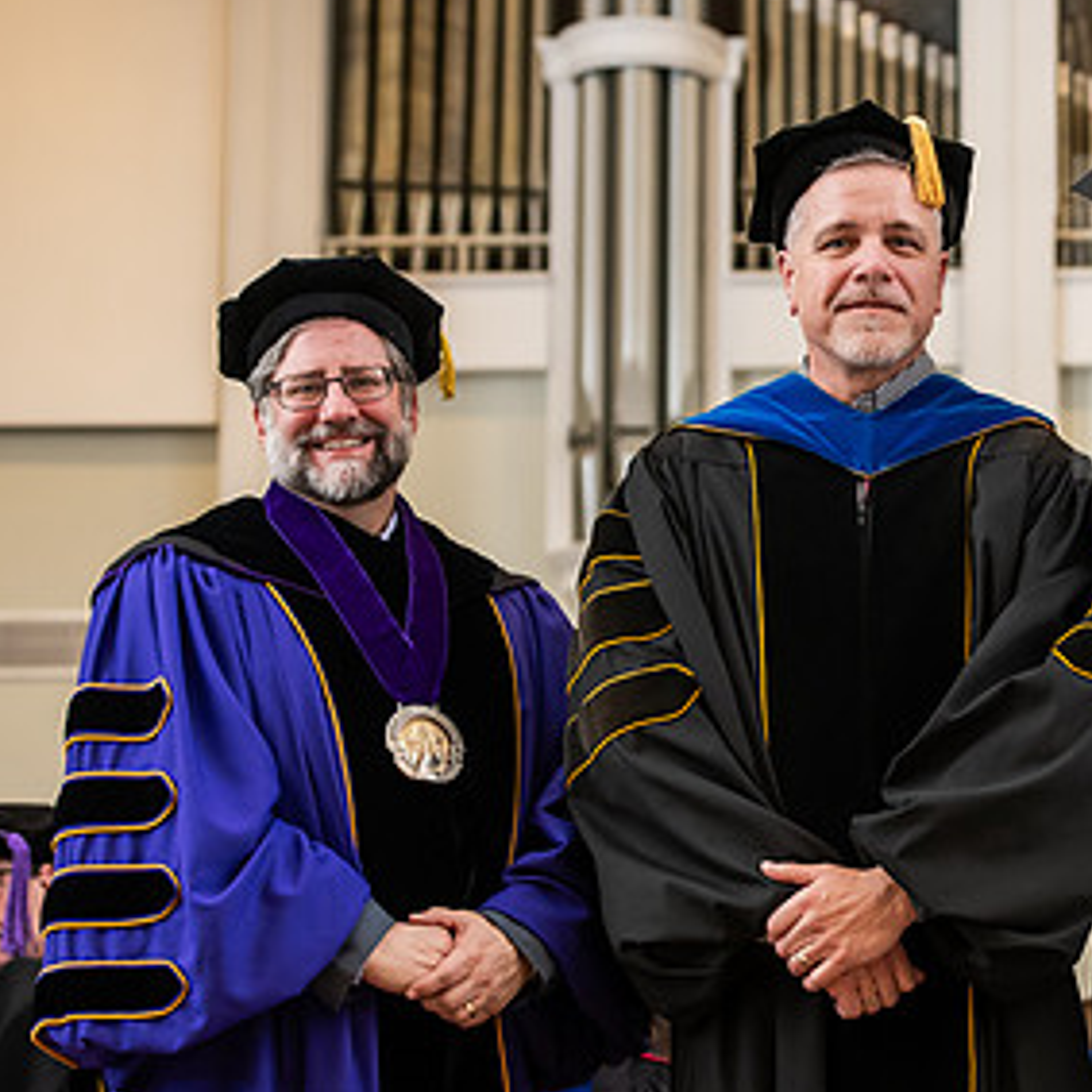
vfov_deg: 12.8
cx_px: 957
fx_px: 4854
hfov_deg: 12.7
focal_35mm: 136
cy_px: 623
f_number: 3.5
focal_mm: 78
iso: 1250
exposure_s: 1/200
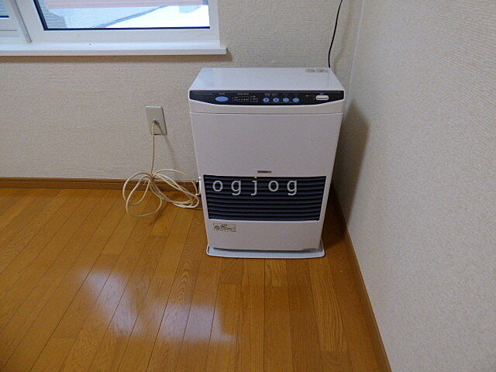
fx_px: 287
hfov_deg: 81.7
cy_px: 186
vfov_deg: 66.0
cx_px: 248
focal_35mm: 20
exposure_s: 1/60
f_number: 2.8
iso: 200
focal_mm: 3.58
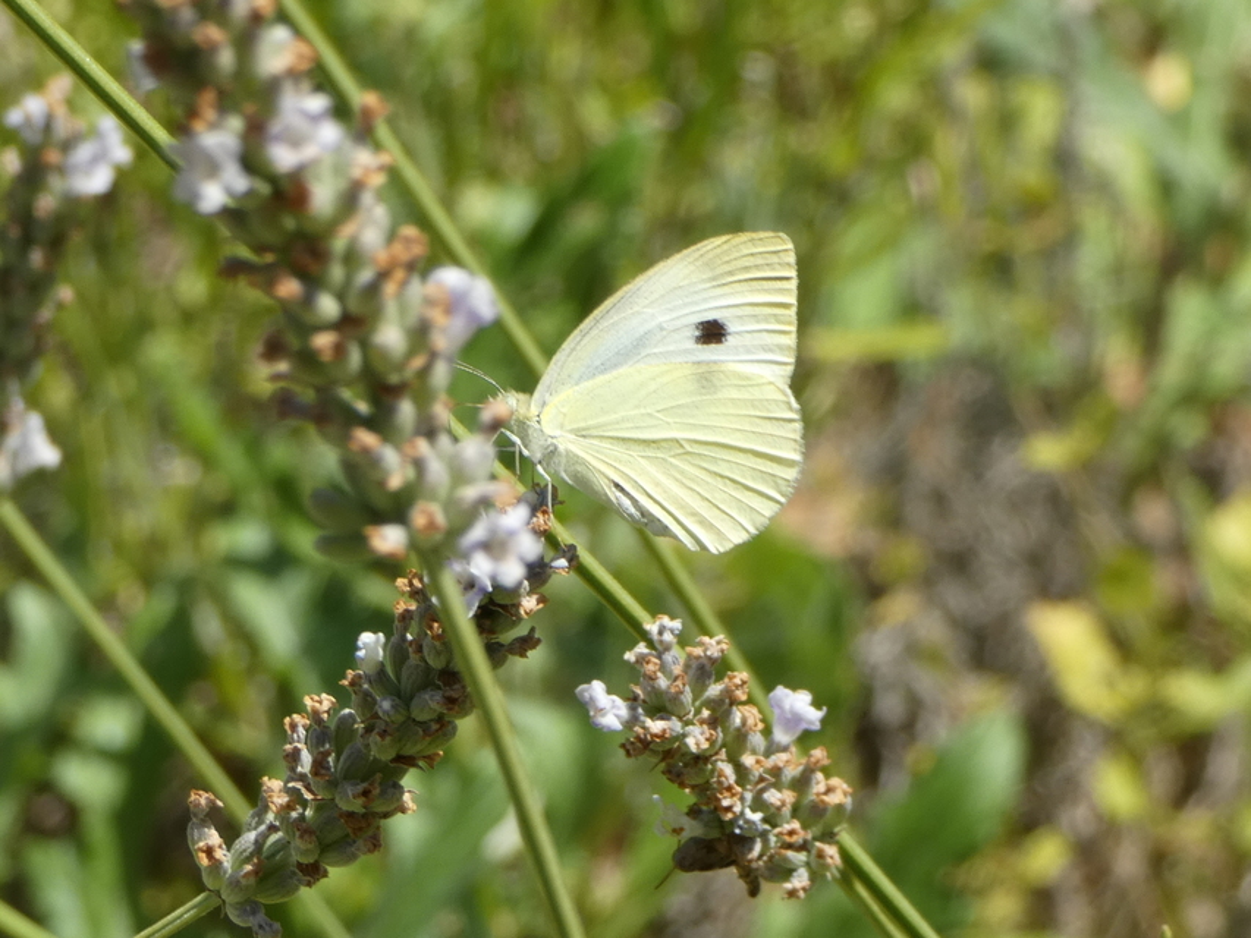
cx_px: 626
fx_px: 5783
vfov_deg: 9.3
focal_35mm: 160
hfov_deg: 12.3
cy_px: 469
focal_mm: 28.8
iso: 80
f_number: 5.4
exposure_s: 1/125
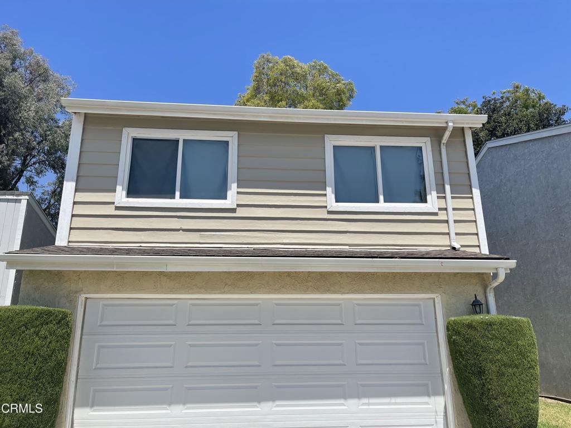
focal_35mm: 26
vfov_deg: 53.1
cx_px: 286
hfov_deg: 67.3
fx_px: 429
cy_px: 214
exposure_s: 1/4717
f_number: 1.6
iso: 32
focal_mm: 5.1
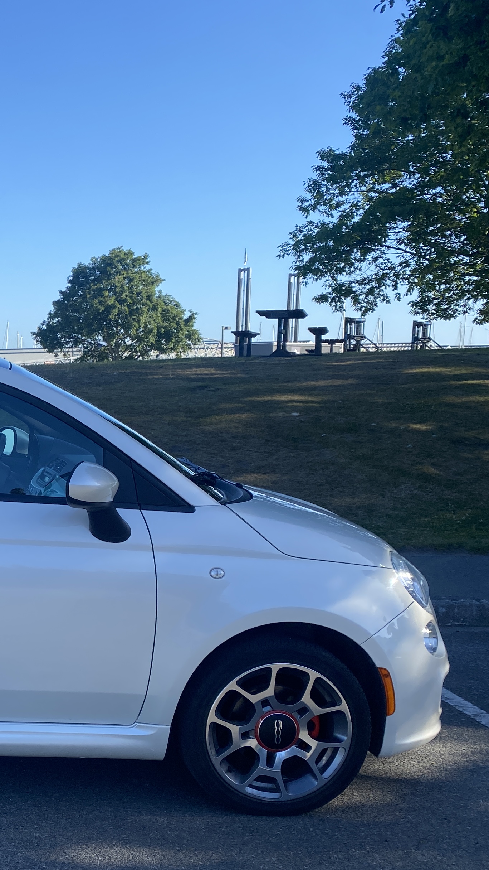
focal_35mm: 47
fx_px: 1083
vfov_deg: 43.4
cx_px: -126
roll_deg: -0.5
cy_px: 533
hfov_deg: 23.0
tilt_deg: -8.2
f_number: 1.8
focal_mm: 4.25
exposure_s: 1/1543
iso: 32
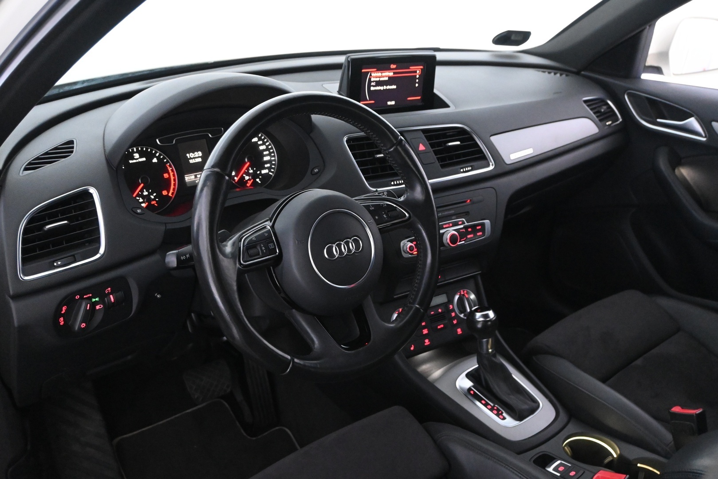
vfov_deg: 39.1
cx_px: 359
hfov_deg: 56.1
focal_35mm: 34
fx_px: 673
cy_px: 240
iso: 6400
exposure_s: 1/50
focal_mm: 22.5
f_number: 4.5
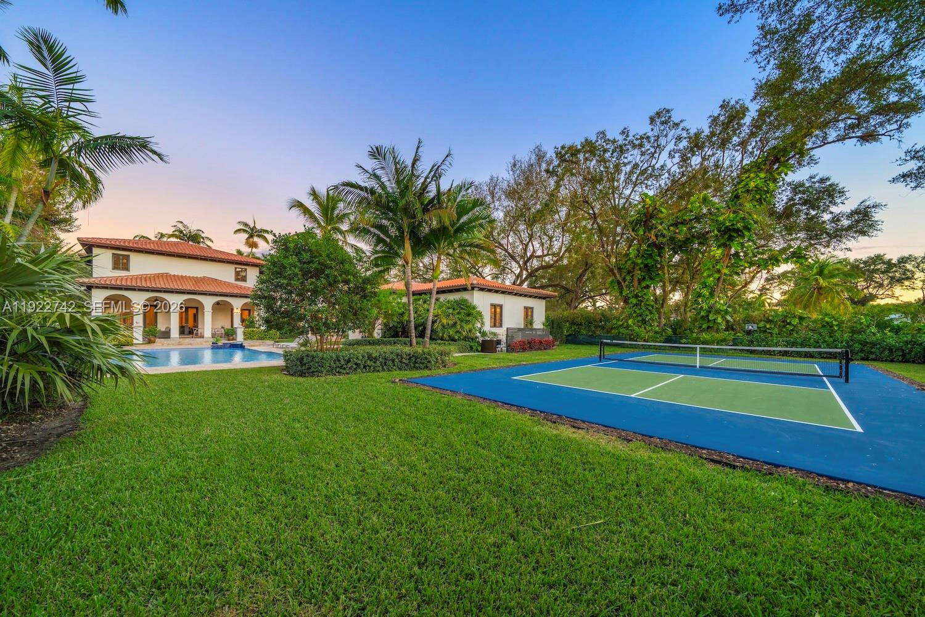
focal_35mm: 12
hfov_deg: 112.6
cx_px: 462
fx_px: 308
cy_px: 308
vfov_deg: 90.0
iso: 200
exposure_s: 1/8
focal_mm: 12
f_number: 9
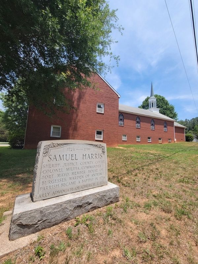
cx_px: 99
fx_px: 99
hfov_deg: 89.9
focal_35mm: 13
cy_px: 132
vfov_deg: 106.2
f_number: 2.2
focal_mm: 2.2
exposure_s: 1/1167
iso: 50
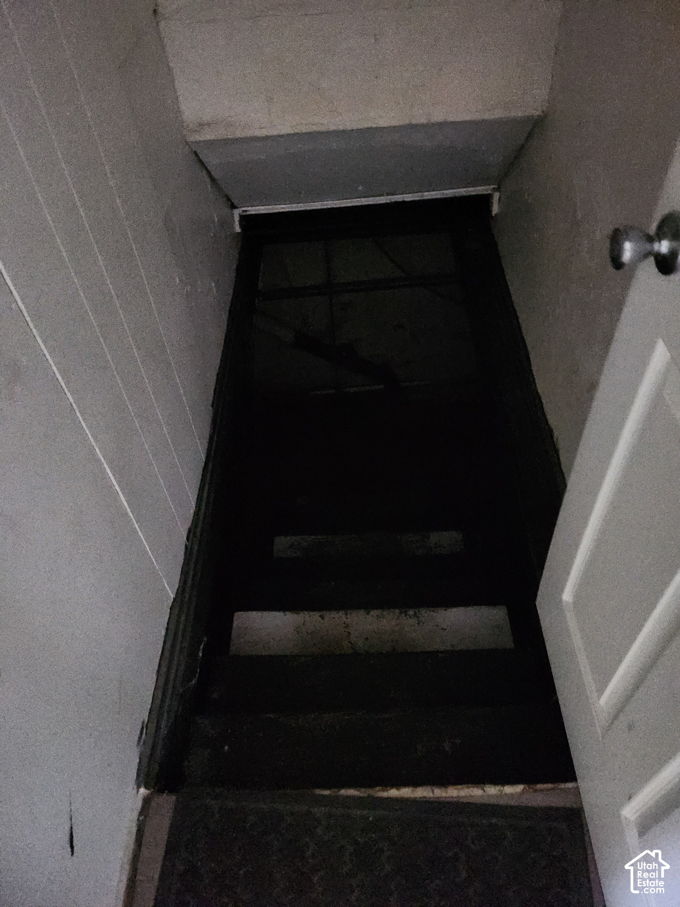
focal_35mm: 24
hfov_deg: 56.8
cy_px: 454
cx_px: 340
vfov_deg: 71.6
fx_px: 629
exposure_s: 1/10
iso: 5000
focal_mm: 5
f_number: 1.8
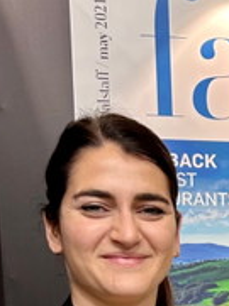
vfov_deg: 19.1
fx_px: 850
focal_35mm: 96
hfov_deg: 14.3
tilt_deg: -7.0
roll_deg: -0.4
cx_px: 343
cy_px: 388
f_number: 1.5
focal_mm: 5.7
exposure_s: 1/100
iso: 80
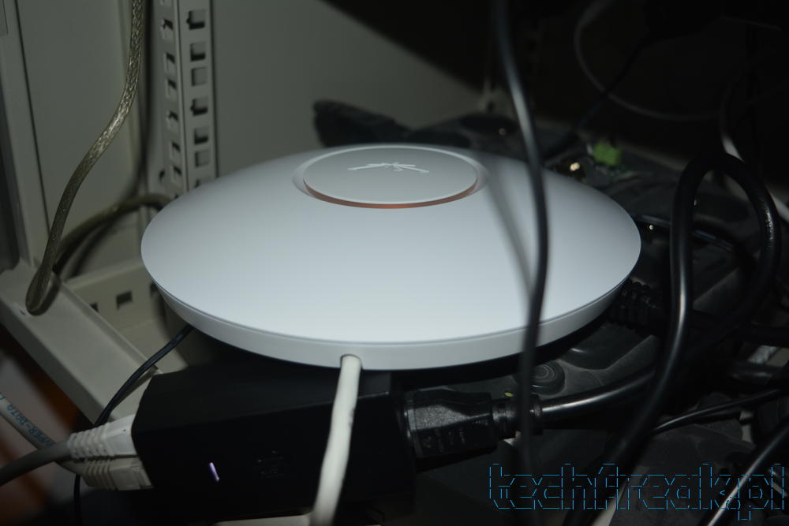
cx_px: 394
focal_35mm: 39
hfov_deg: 49.5
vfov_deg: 34.2
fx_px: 855
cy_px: 263
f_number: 4
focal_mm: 26
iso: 220
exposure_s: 1/60
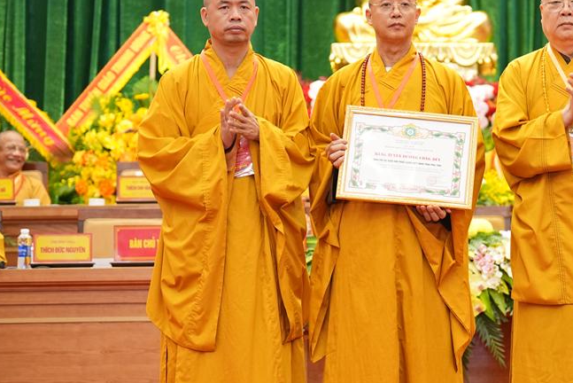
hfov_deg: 13.4
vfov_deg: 9.0
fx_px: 2420
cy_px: 176
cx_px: 479
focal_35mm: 152
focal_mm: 82
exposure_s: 1/125
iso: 1600
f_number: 2.8
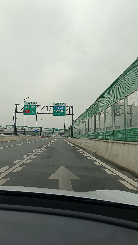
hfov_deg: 40.1
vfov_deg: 66.0
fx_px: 189
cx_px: 59
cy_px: 116
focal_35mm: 29
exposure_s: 1/455
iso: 100
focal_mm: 4.71
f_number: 1.79
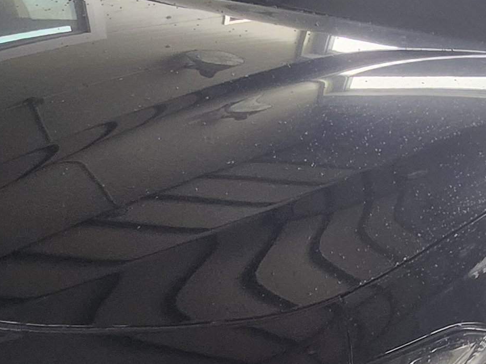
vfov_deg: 25.5
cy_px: 310
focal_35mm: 56
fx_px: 786
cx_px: 179
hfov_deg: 34.2
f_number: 2.2
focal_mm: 1.7
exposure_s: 1/60
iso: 80
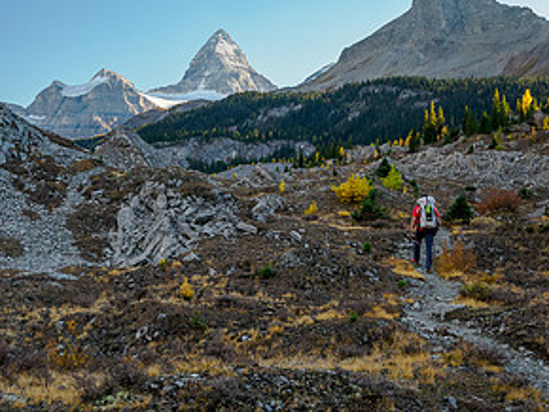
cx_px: 123
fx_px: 952
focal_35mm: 60
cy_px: 201
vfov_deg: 24.4
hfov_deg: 31.5
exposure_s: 1/60
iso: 400
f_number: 8
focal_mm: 15
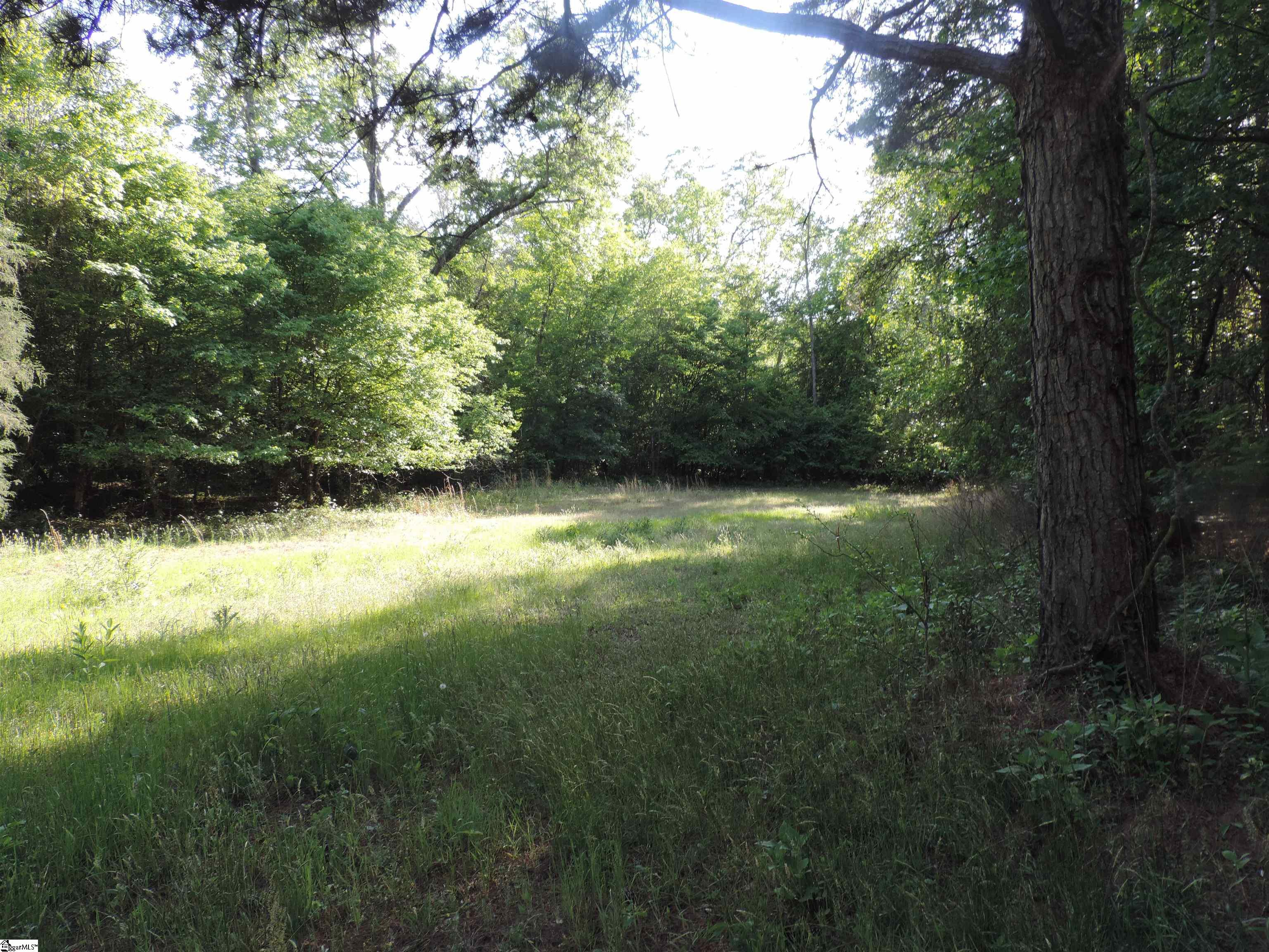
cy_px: 476
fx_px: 1026
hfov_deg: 63.4
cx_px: 634
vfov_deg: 49.7
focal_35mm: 28
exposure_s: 1/125
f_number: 3.1
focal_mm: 4.9
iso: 80
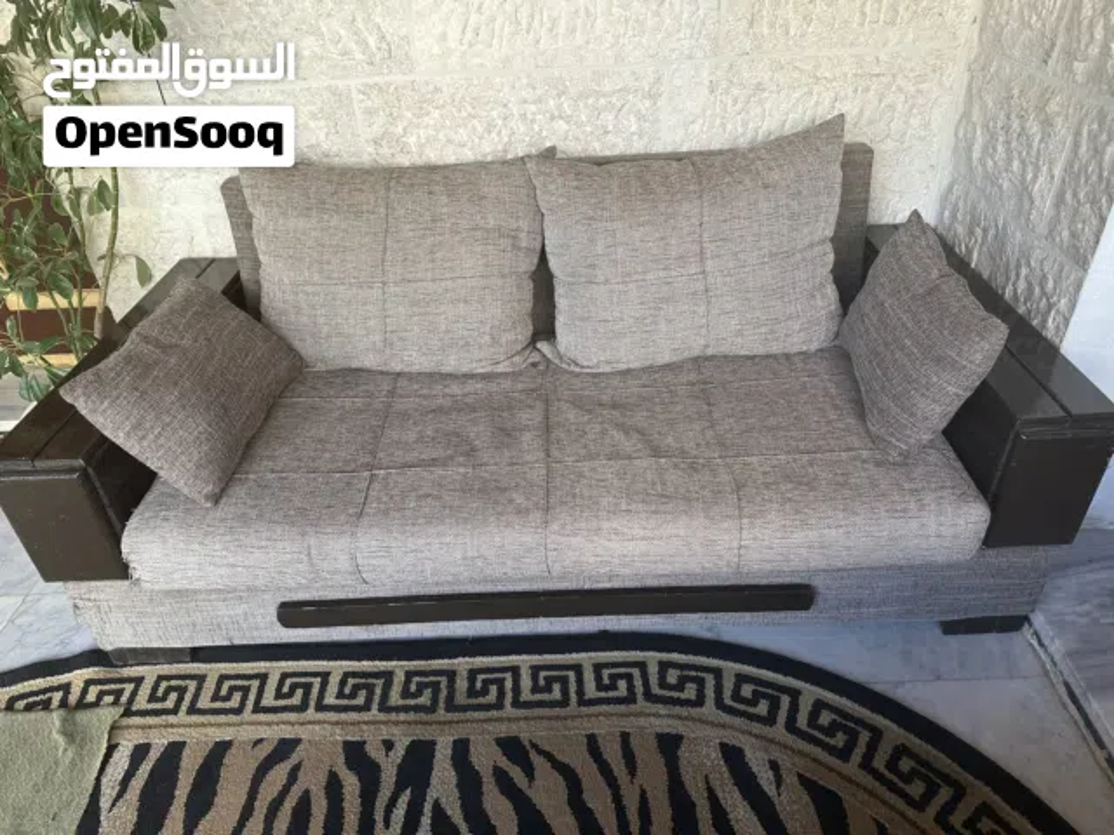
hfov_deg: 71.6
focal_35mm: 24
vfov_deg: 56.8
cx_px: 557
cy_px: 418
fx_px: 772
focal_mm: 6.86
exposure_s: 1/121
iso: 80
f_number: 1.78
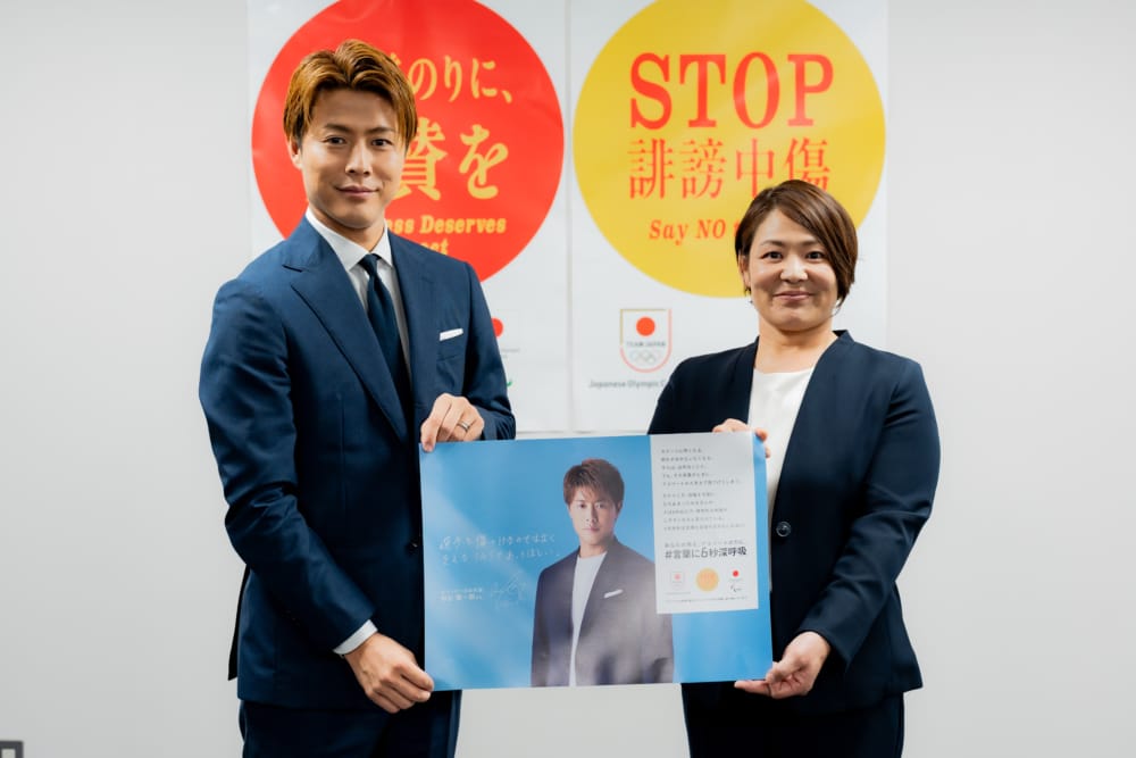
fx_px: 1599
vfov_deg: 26.7
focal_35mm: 51
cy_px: 379
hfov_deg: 39.1
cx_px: 572
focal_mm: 50
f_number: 3.2
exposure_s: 1/125
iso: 800
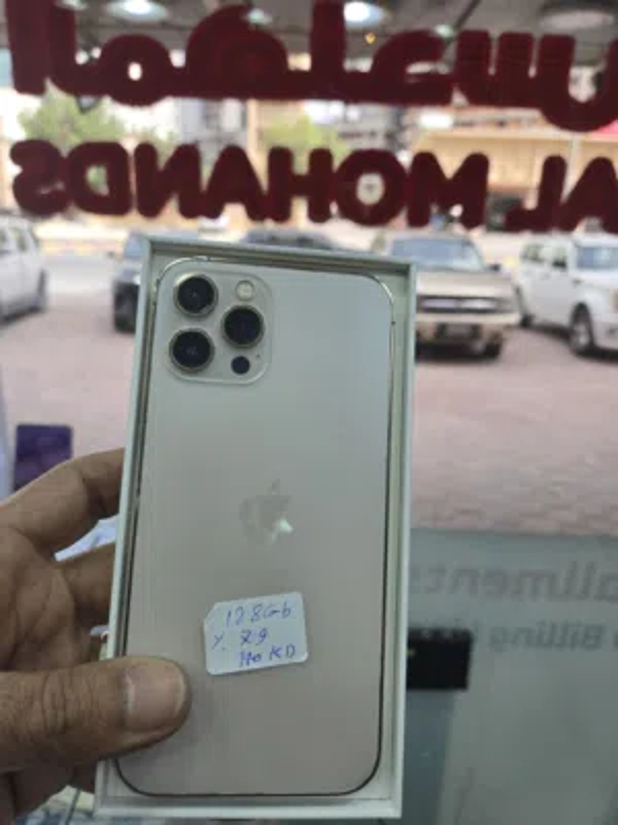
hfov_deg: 58.9
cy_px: 412
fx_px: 547
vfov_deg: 73.9
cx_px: 309
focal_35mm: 23
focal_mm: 5.4
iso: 80
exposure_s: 1/1041
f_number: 1.8
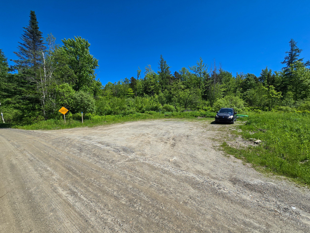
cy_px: 119
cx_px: 153
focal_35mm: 14
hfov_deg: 102.1
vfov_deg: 85.7
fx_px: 125
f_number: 2.2
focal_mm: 2.2
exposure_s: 1/2700
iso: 50
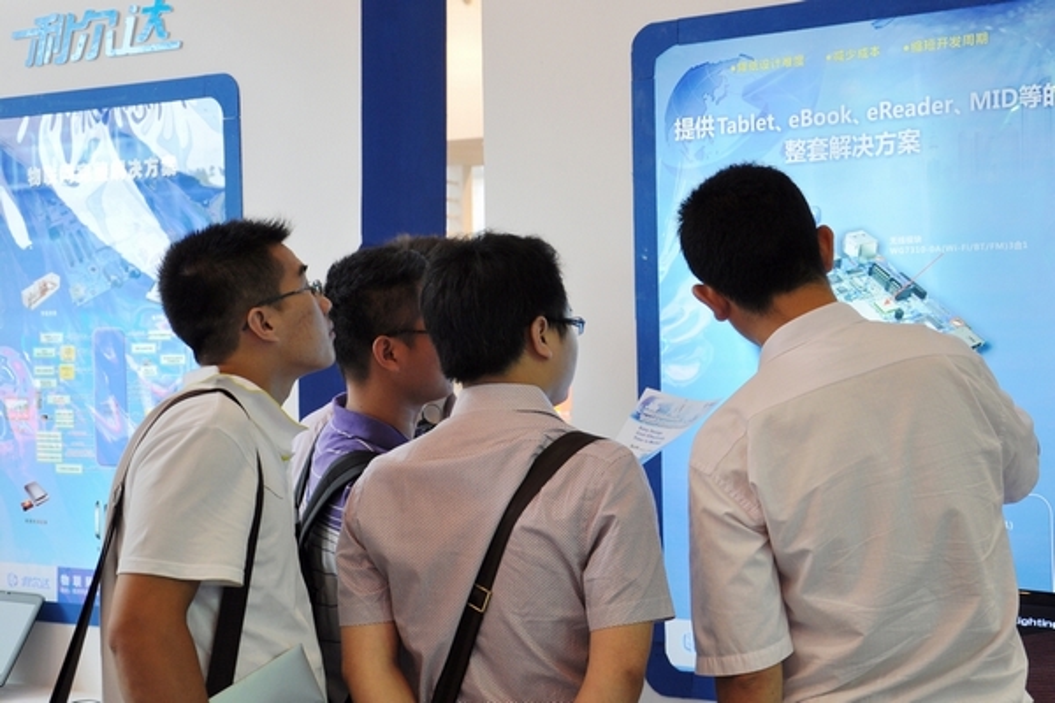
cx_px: 528
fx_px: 1407
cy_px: 352
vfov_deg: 28.1
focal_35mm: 48
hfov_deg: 41.1
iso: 400
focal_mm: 32
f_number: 4.2
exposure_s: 1/60
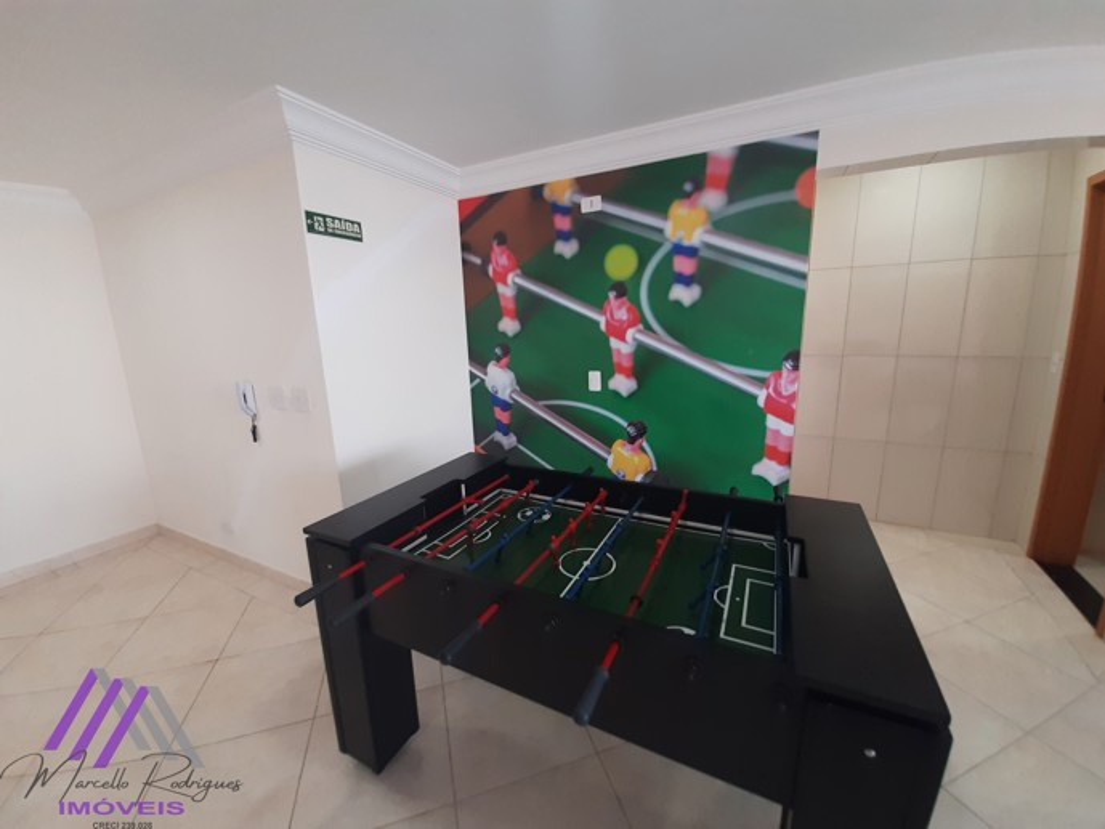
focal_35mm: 13
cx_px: 552
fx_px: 415
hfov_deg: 106.2
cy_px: 414
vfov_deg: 89.9
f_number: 2.2
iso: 100
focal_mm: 1.42
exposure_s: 1/40
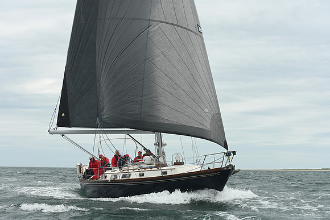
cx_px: 165
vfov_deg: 18.2
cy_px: 110
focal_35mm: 75
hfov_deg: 27.0
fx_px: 688
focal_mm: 75
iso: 400
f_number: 6.3
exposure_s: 1/800
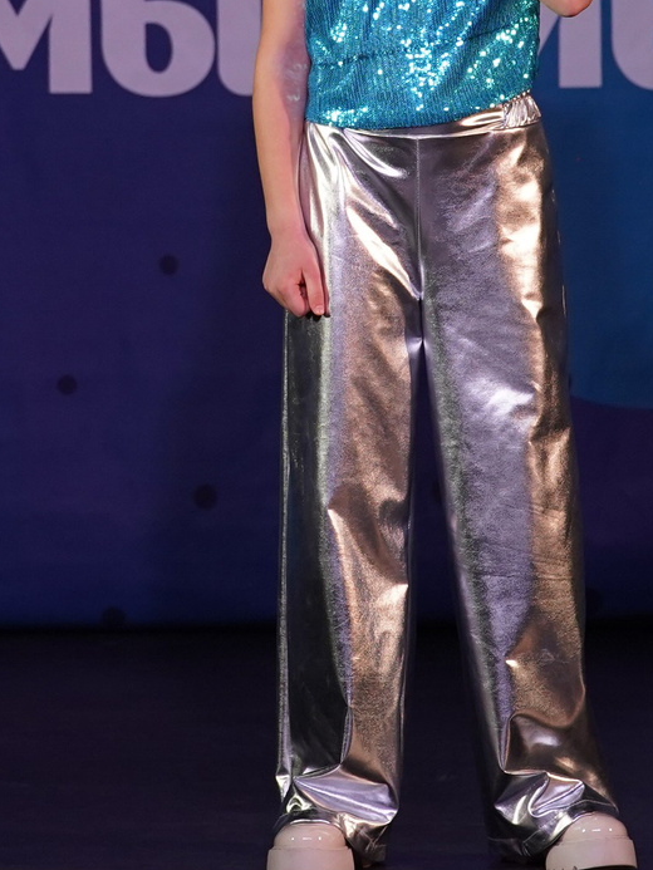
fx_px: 13402
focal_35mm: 533
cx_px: 324
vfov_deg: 3.7
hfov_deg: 2.8
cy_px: 56
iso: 1600
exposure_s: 1/400
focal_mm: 150
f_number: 4
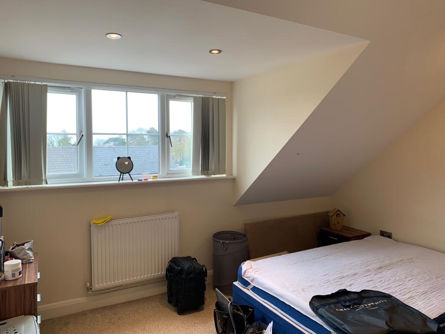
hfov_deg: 67.3
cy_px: 167
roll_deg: +0.0
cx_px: 222
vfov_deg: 53.1
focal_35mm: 26
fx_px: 334
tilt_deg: -3.3
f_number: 1.8
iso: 50
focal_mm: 4.25
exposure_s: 1/50
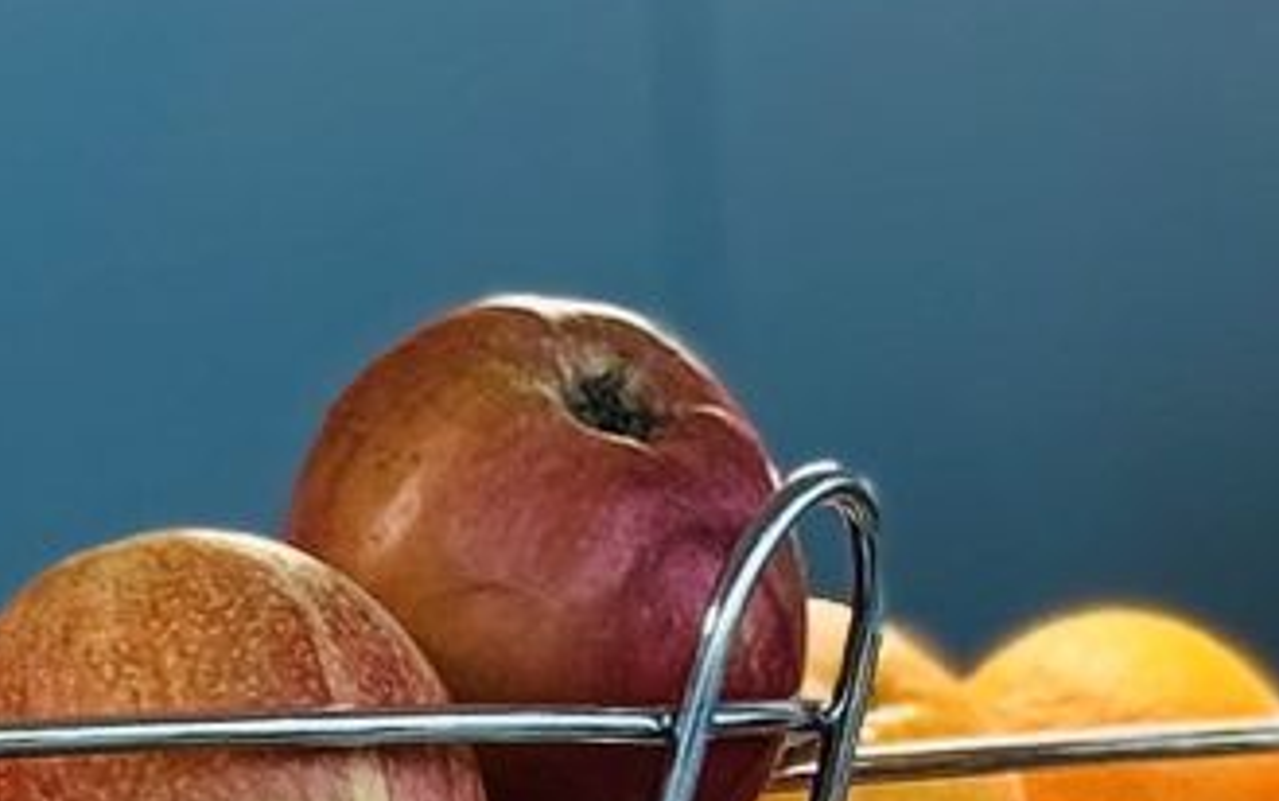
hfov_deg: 6.8
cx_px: 882
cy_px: 2617
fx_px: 10776
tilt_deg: -7.8
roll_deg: +3.0
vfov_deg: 4.1
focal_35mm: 309
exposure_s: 1/230
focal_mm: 6.76
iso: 64
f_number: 1.78
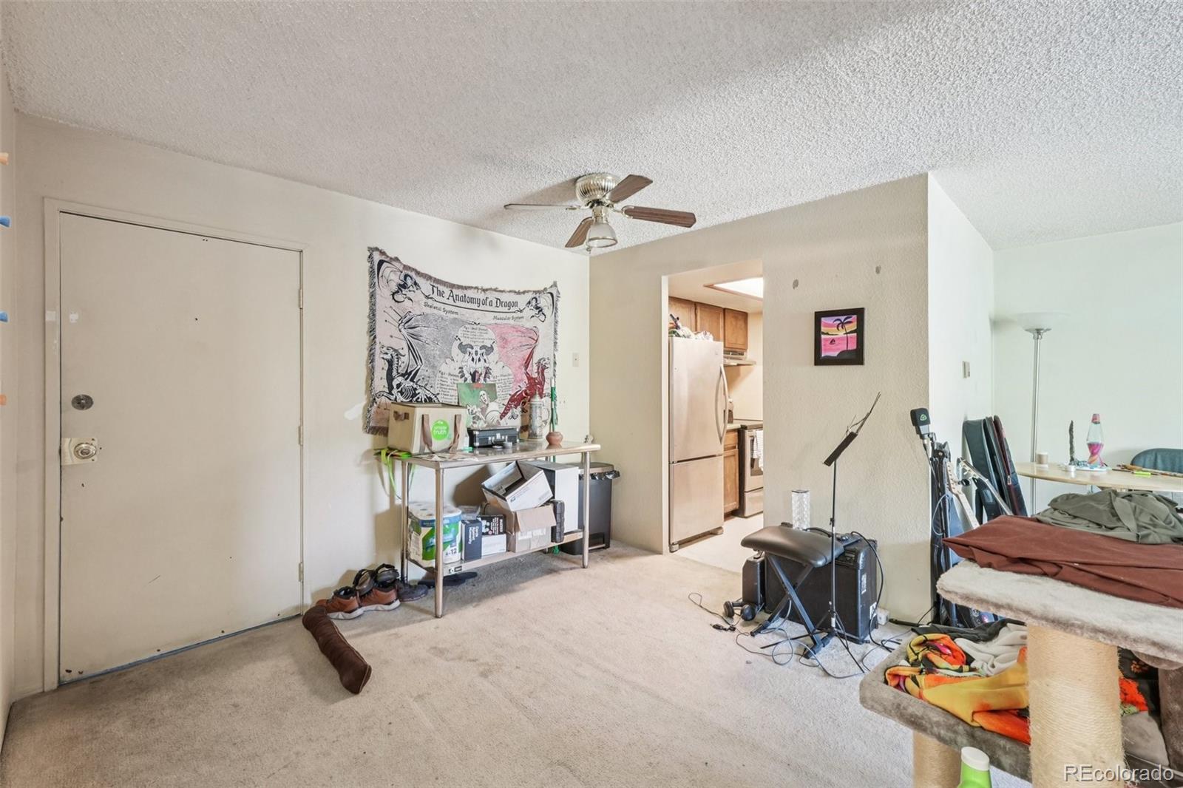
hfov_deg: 100.4
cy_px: 394
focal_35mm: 15
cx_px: 592
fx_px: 493
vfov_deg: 77.3
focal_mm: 10
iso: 800
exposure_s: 1
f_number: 8
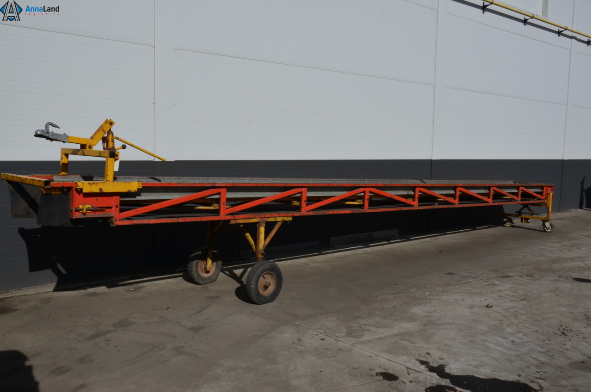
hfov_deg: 57.3
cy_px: 196
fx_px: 541
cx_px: 296
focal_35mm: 33
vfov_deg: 39.8
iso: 125
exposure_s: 1/100
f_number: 25
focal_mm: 22
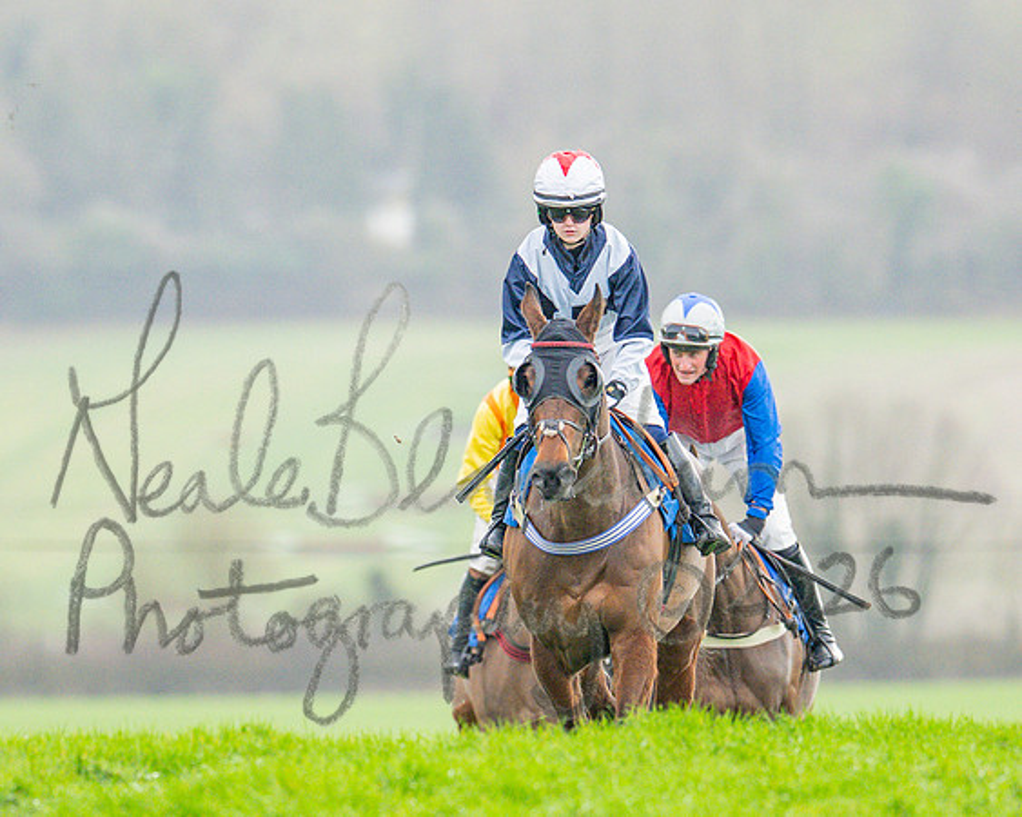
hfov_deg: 1.8
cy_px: 433
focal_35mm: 1049
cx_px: 432
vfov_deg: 1.5
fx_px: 31728
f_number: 4.5
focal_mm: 400
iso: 1000
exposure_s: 1/800
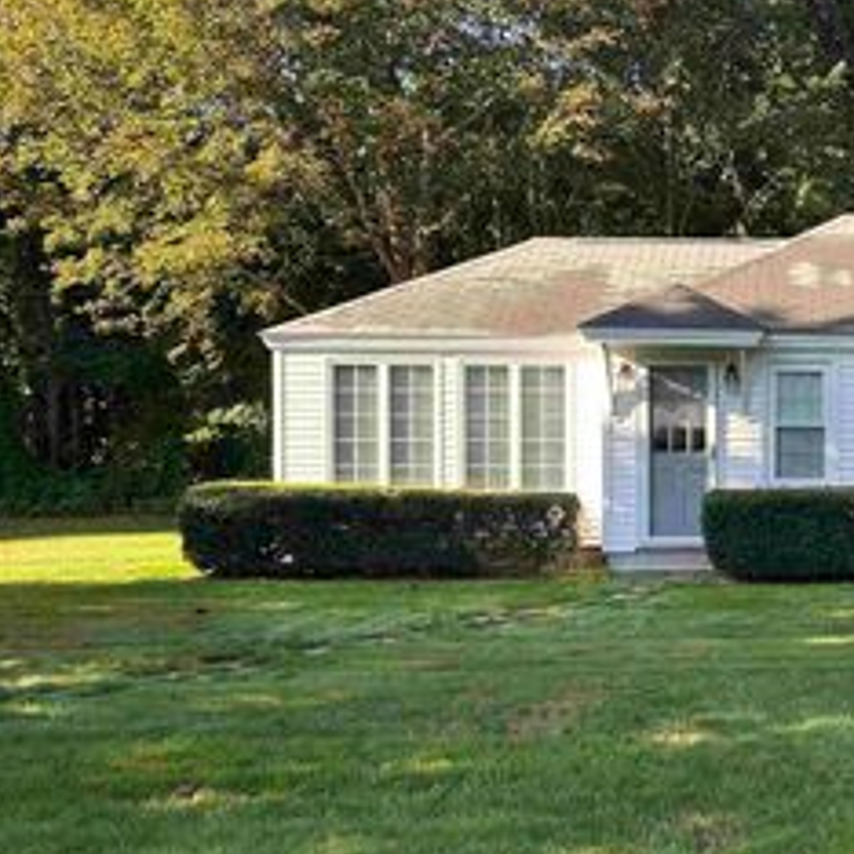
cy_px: 451
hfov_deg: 32.1
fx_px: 1368
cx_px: 847
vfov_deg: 34.7
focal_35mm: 49
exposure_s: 1/544
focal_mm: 5.7
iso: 50
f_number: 1.5
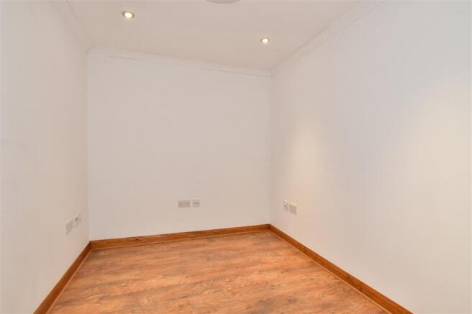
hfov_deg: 100.4
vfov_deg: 77.3
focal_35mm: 15
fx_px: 197
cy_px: 157
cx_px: 236
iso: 200
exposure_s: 1/4
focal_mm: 10
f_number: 8
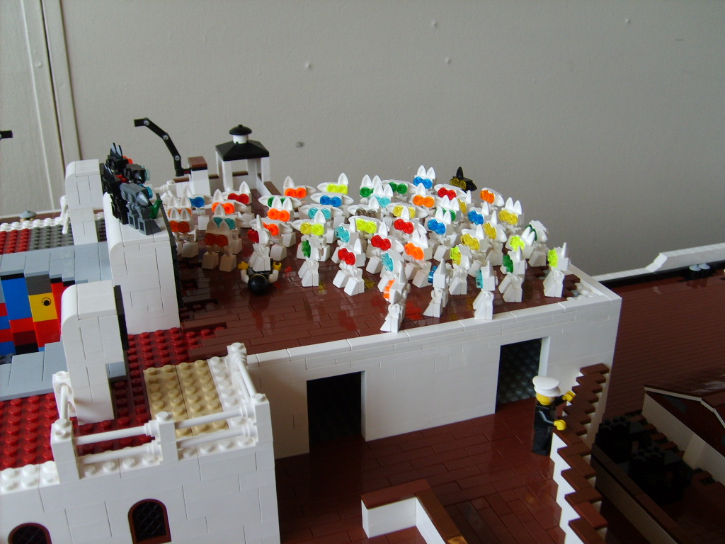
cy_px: 272
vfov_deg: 40.7
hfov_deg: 52.6
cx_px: 362
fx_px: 733
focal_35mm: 35
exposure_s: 1/30
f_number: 2.8
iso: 53
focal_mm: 5.8
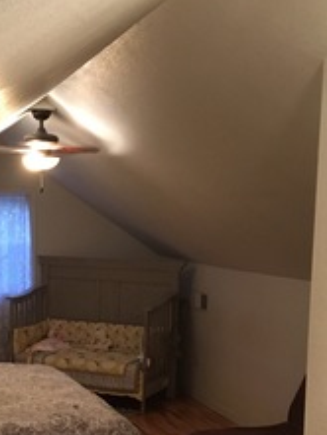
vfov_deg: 30.2
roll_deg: -0.7
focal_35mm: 63
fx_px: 793
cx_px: 73
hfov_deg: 23.0
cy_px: 327
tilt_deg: -7.7
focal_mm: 4.15
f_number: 2.2
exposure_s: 1/15
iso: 200
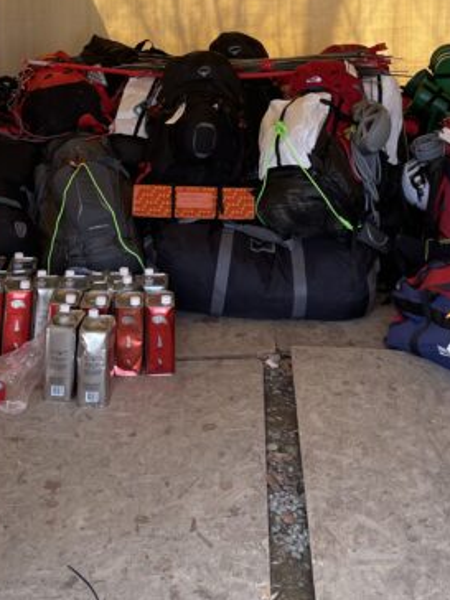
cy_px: -30
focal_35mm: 59
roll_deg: +0.8
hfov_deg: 24.8
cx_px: 227
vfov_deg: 29.9
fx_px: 1023
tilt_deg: +0.5
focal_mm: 4.2
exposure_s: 1/145
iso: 32
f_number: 1.6
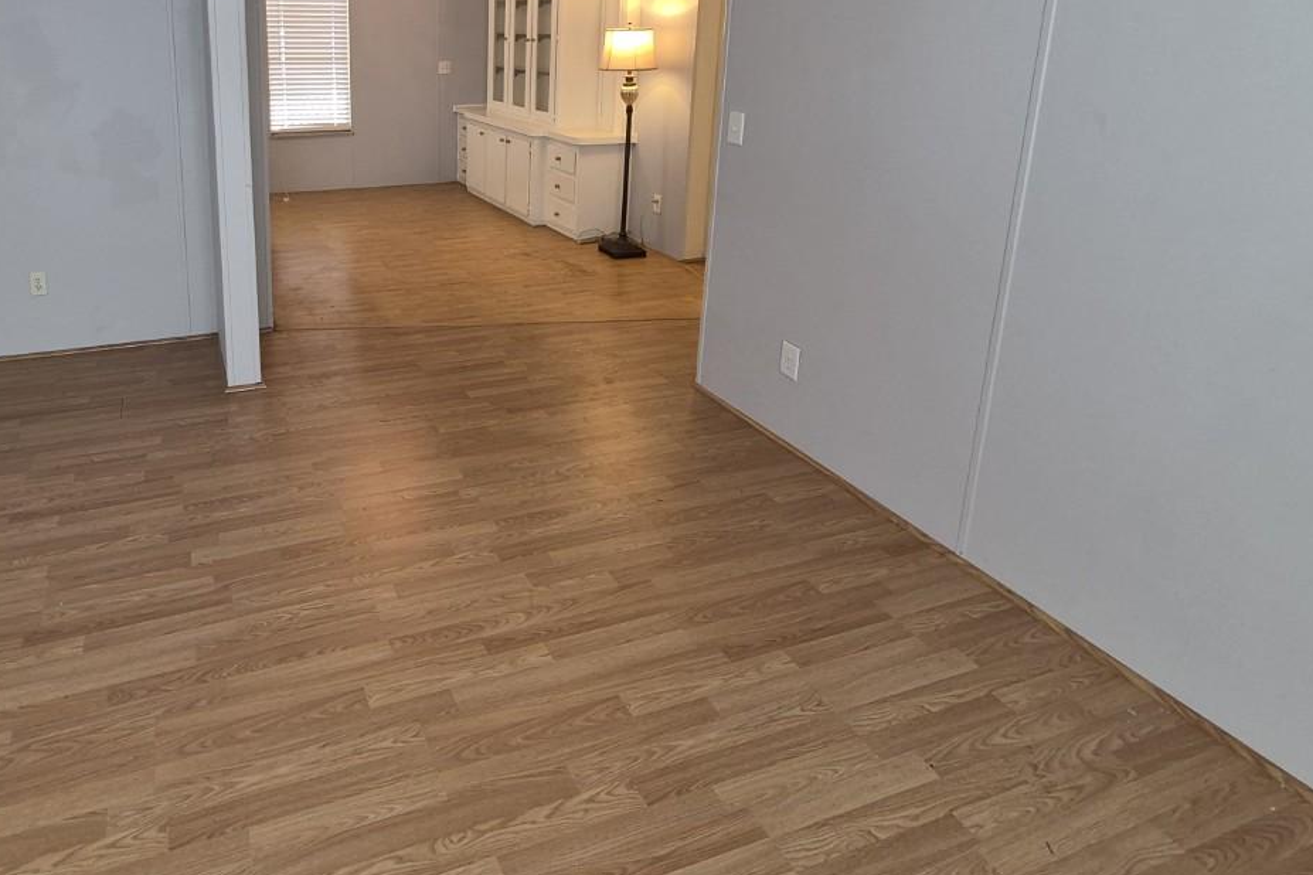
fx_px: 766
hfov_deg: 79.0
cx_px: 459
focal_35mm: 21
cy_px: 176
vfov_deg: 55.3
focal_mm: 1.74
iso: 160
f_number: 2.2
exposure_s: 1/60
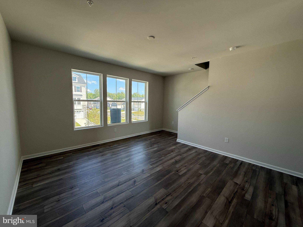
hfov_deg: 102.1
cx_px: 152
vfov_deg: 85.7
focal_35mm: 14
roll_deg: -0.2
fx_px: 123
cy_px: 114
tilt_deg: -5.5
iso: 64
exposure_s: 1/257
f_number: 2.2
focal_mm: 2.22
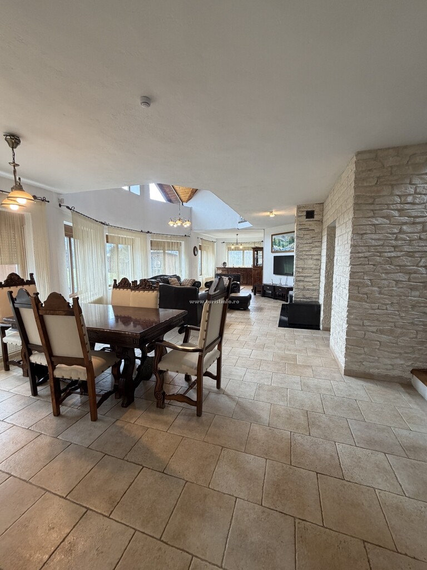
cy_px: 285
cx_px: 214
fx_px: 230
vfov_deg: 102.1
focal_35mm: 14
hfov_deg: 85.7
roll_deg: -0.2
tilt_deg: -7.8
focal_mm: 2.22
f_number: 2.2
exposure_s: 1/100
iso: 200
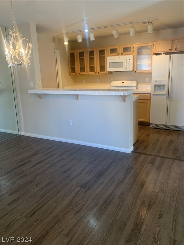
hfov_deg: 53.1
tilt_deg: -11.2
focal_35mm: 26
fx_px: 184
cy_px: 122
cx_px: 92
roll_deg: +1.6
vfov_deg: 67.3
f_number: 1.8
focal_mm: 4.25
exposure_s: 1/60
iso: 100
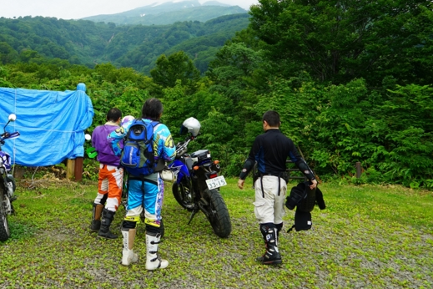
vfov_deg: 35.3
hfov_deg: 49.6
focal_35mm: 37
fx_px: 445
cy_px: 80
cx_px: 103
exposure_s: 1/100
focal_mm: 24
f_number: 8
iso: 100
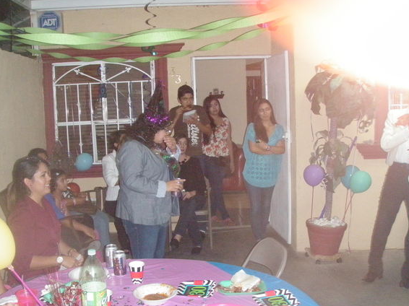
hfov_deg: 43.8
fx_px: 508
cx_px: 183
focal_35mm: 43
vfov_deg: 33.5
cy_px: 172
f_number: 3.5
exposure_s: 1/30
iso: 800
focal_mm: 6.7
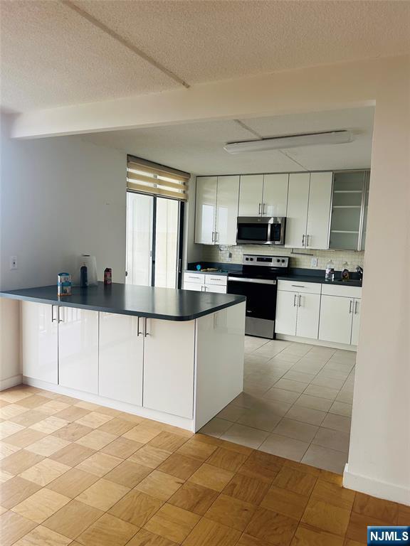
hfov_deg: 53.1
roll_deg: -2.9
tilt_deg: -7.9
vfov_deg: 67.3
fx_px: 411
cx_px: 205
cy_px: 273
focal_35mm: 26
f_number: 1.5
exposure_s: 1/120
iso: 125
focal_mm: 5.7
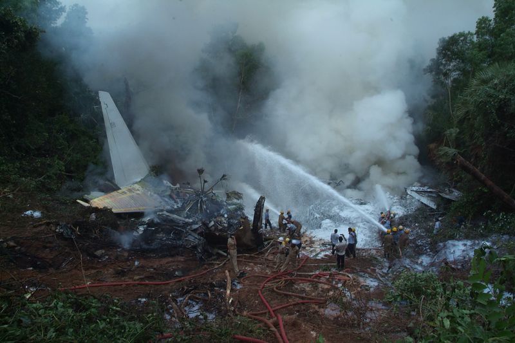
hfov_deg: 67.4
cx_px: 258
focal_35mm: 27
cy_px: 172
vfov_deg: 47.9
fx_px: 386
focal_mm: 18
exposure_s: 1/180
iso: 800
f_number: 6.7
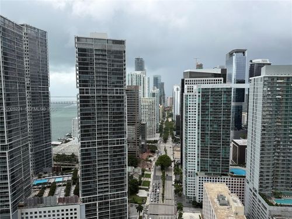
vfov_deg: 56.8
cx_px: 146
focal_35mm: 24
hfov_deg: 71.6
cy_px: 110
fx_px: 202
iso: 80
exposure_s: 1/3584
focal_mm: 6.76
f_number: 1.78
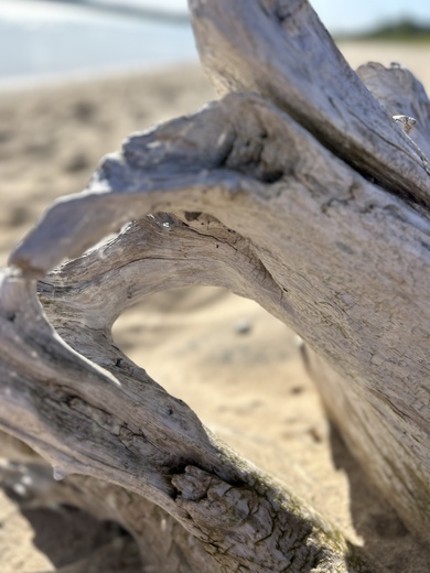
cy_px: 286
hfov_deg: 53.1
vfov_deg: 67.3
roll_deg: -7.4
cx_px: 215
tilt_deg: -29.5
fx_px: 431
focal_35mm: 26
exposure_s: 1/4630
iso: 50
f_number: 1.5
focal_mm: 5.7
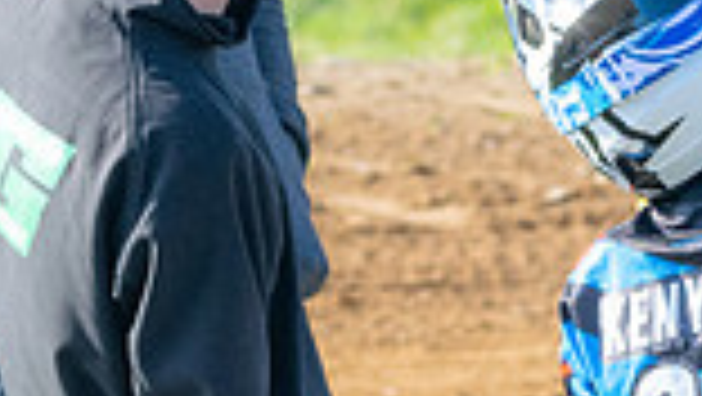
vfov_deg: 0.7
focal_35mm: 1846
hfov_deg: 1.2
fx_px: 34385
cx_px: 856
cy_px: 173
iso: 500
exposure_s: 1/800
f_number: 5.6
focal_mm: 260
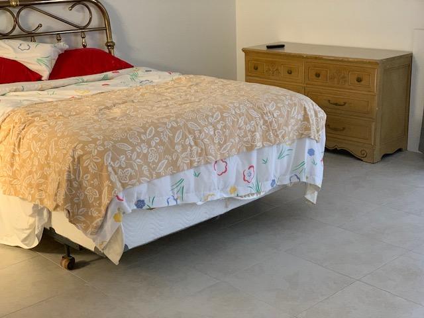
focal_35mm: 52
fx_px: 637
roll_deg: +1.1
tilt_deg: -15.6
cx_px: 212
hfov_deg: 36.8
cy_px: 159
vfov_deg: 28.0
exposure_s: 1/40
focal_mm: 6
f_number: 2.4
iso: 320
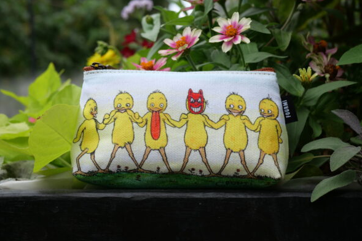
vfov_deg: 25.5
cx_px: 183
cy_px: 114
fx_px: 533
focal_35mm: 53
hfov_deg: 37.5
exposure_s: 1/500
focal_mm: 25
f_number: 4
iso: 200
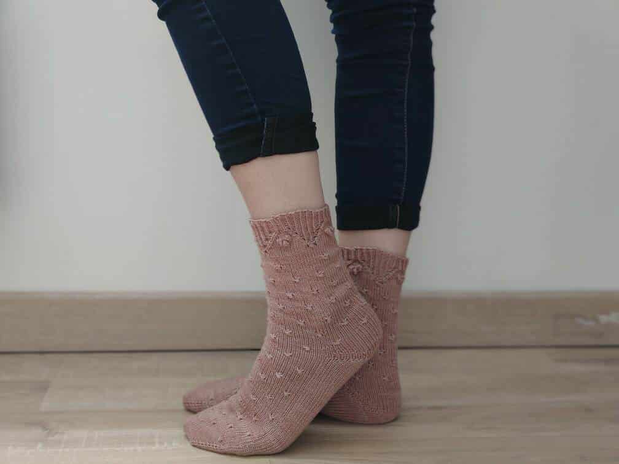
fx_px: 733
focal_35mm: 41
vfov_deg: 35.1
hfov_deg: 45.8
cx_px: 310
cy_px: 232
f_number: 2
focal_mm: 8.16
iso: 793
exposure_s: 1/33
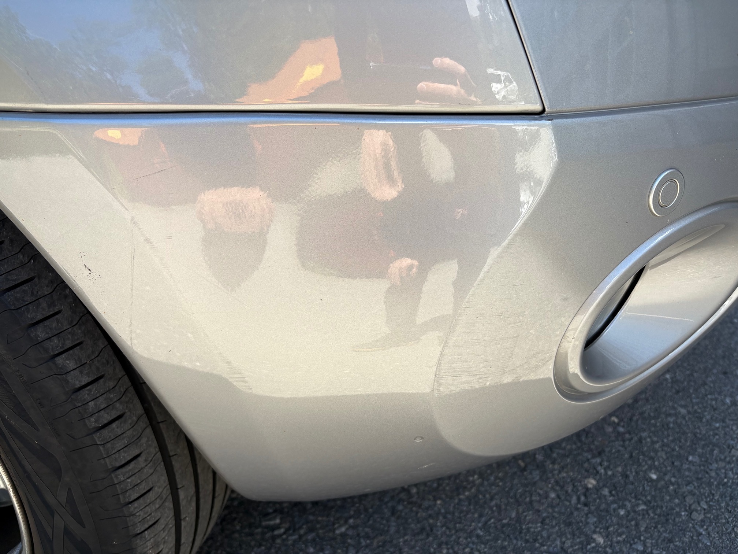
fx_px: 554
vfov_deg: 53.1
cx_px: 369
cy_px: 277
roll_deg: +3.7
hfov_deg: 67.3
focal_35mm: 26
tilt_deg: -22.9
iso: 50
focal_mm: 5.96
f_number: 1.6
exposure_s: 1/830
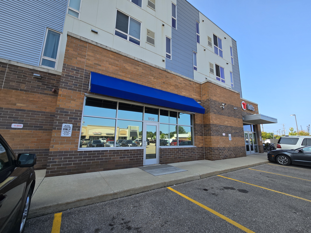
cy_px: 116
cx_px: 156
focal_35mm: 13
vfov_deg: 89.9
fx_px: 117
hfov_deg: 106.2
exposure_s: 1/902
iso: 50
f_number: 2.2
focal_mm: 2.2
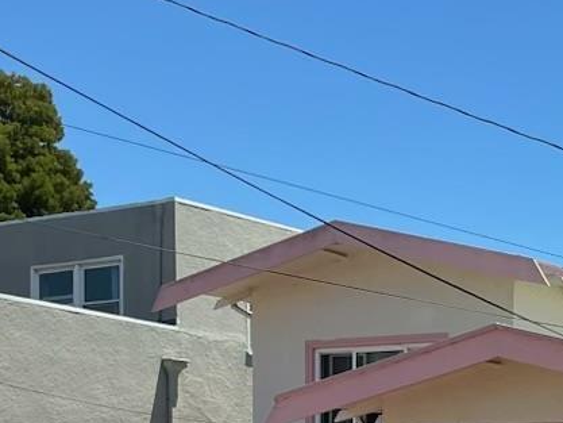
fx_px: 1399
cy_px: 601
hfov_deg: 20.8
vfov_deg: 16.0
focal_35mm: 86
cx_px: 724
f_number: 1.8
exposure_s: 1/1412
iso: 25
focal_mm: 3
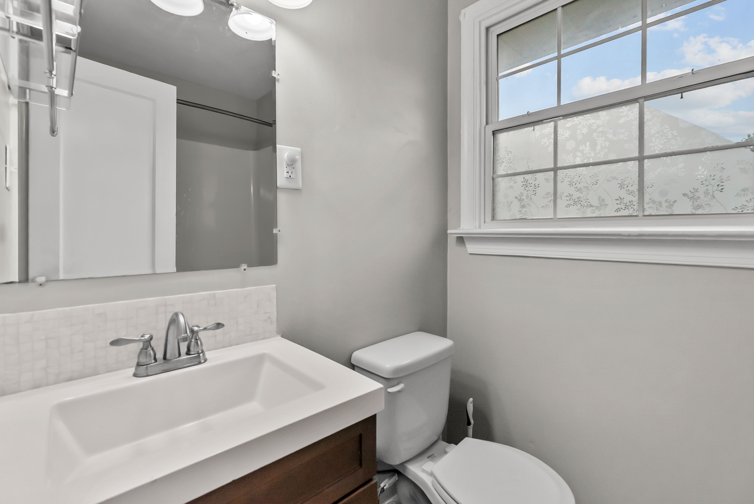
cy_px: 252
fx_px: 335
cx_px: 377
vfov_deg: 73.8
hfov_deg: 96.7
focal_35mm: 16
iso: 1000
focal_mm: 16
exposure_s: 1/160
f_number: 7.1
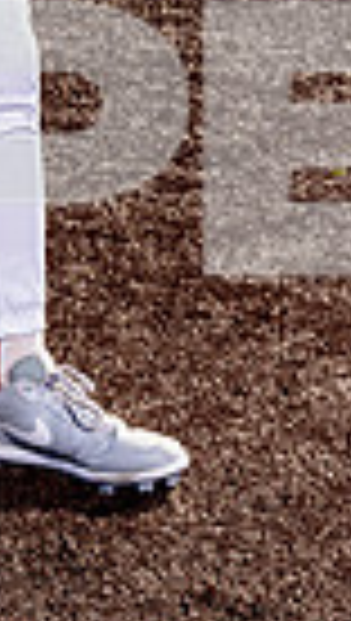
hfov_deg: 9.6
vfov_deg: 16.5
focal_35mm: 123
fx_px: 2028
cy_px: -176
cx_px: -153
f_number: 6.3
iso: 100
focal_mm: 36
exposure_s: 1/250
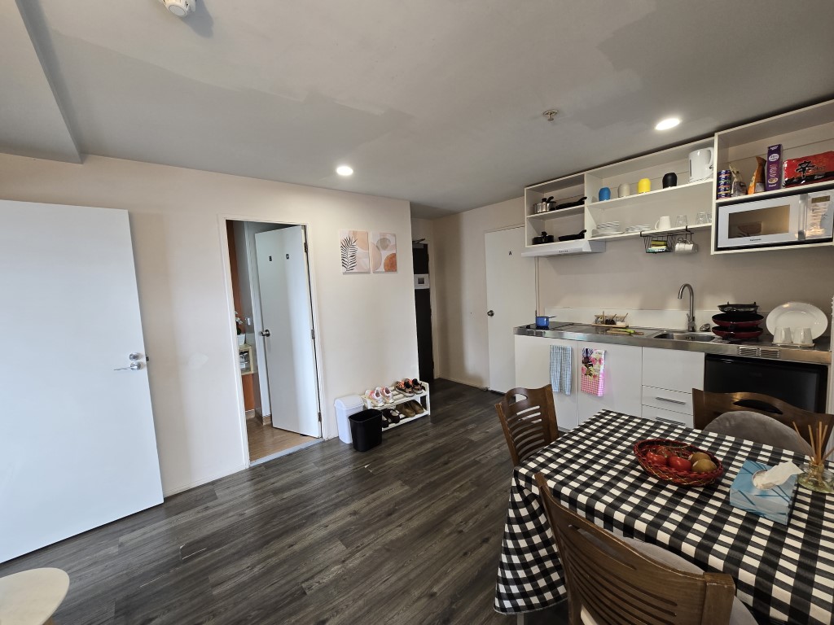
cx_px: 417
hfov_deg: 106.2
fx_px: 313
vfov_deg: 89.9
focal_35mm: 13
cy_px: 312
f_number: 2.2
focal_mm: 2.2
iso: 100
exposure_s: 1/50
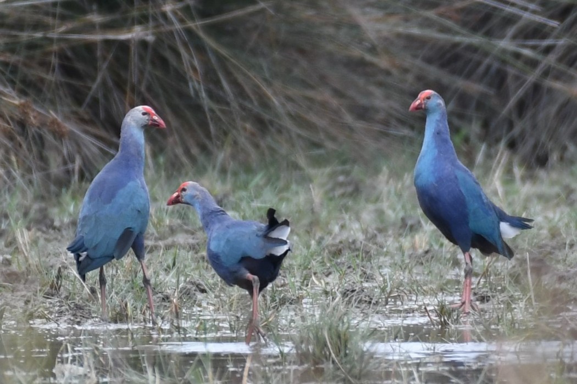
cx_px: 288
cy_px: 192
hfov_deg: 2.7
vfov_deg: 1.8
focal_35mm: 750
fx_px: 12020
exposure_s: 1/500
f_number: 5.6
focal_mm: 500
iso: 400
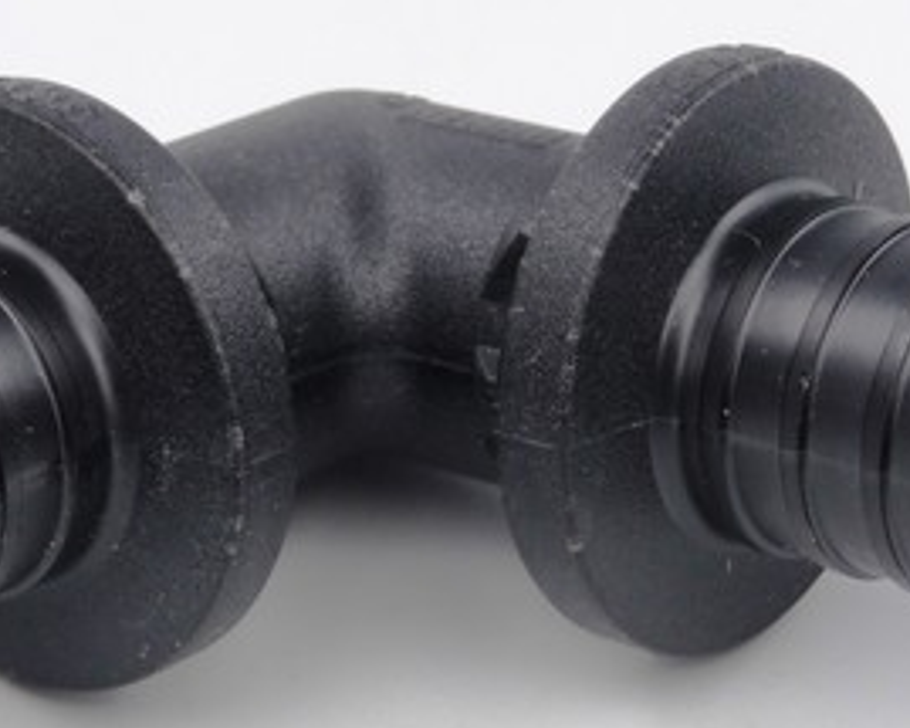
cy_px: 430
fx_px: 3877
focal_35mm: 144
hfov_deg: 13.4
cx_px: 416
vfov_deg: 10.7
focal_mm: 10.5
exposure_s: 1/400
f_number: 4.5
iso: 100
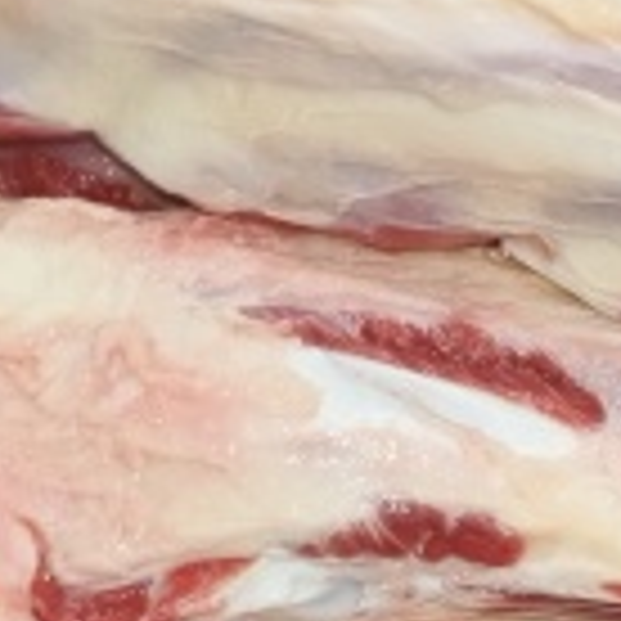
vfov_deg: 13.5
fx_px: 2395
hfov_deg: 13.2
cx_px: 1148
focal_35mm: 118
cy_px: 1062
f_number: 1.75
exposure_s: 1/60
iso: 1045
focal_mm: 5.5
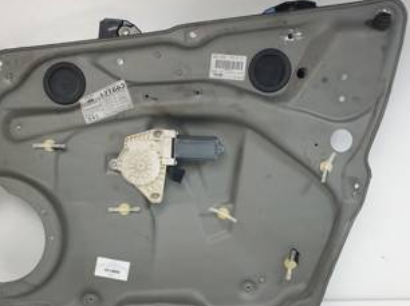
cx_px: 159
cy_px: 163
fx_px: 402
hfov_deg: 53.5
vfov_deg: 41.7
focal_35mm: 34
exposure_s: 1/100
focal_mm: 4.3
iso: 50
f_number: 2.4
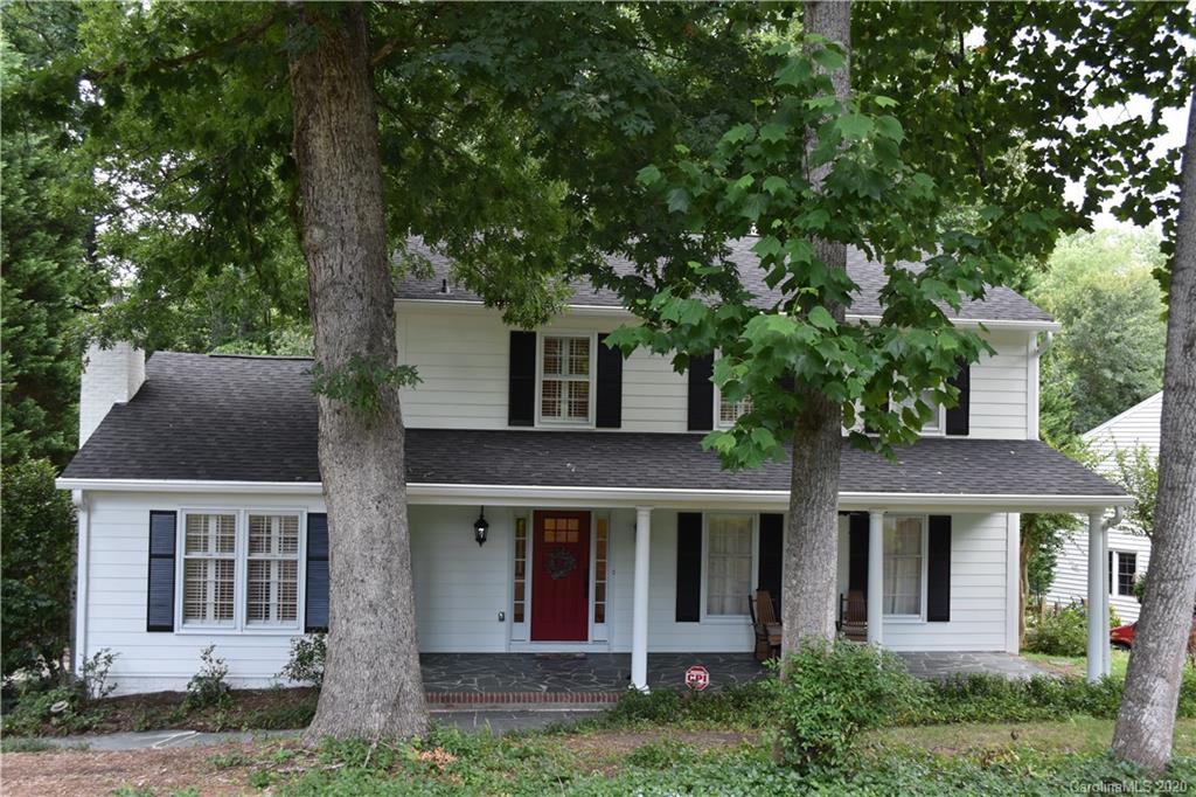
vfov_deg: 36.8
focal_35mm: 36
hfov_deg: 53.1
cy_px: 398
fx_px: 1196
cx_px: 598
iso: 800
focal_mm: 24
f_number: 6.3
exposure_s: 1/160
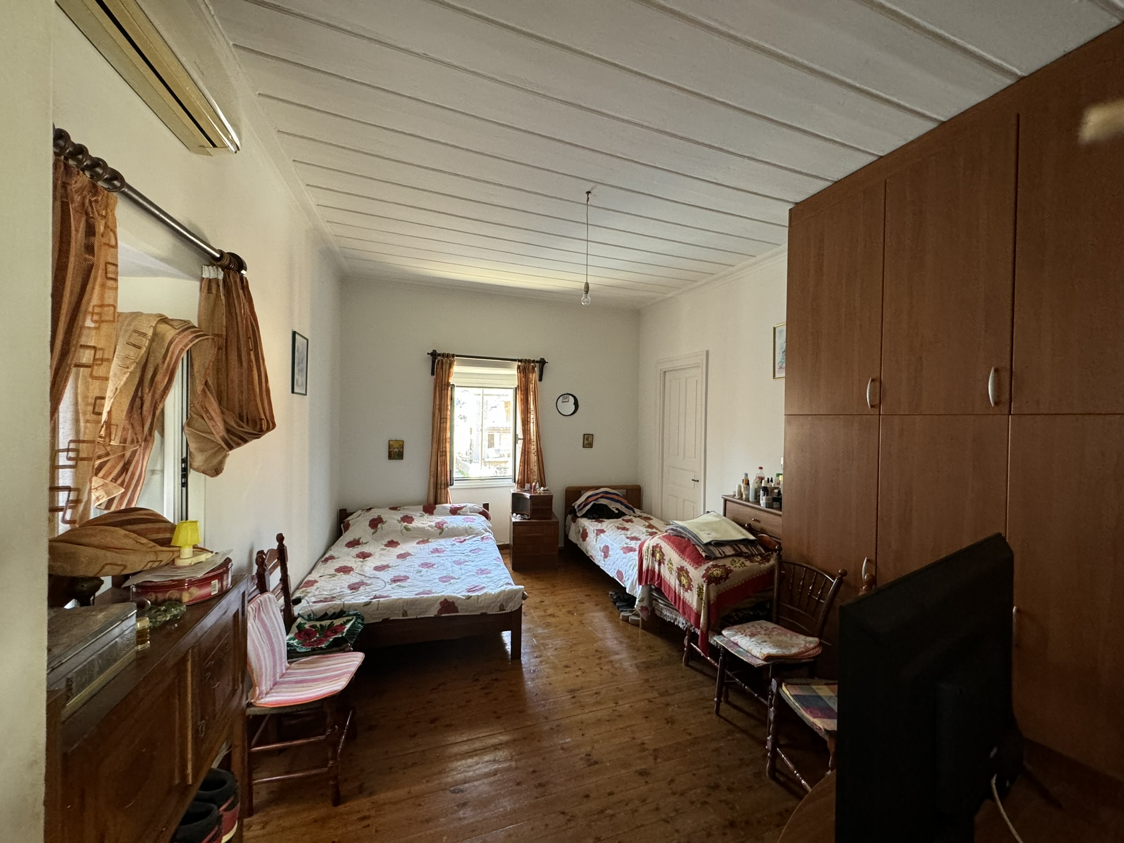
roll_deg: -0.5
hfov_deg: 102.1
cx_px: 562
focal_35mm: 14
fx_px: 455
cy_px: 422
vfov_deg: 85.7
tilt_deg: -0.6
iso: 320
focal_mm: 2.22
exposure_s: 1/50
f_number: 2.2
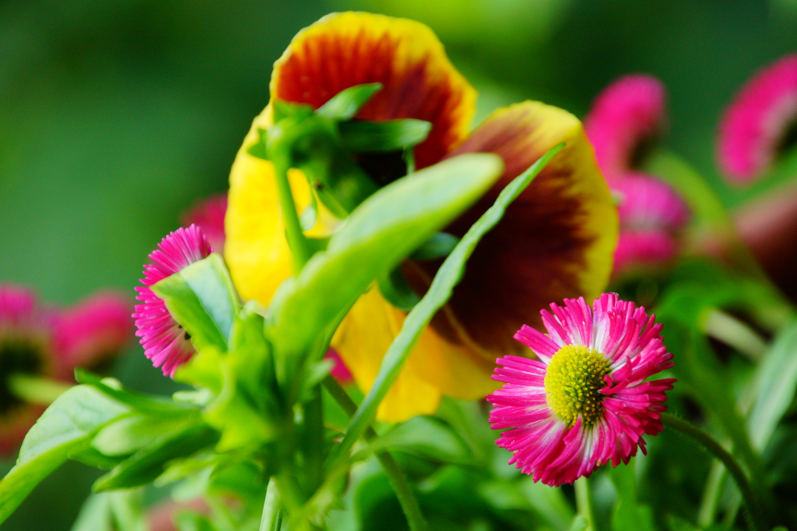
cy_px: 266
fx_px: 9961
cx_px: 398
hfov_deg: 4.6
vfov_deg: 3.1
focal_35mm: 450
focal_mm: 300
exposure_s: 1/125
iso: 400
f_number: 6.3
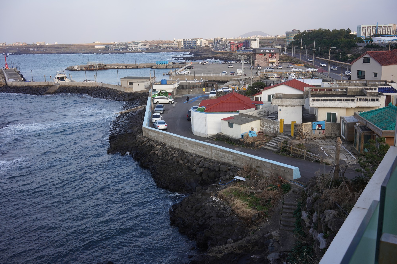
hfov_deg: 54.4
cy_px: 132
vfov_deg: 37.9
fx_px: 386
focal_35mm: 35
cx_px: 198
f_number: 13
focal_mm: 35
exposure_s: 1/100
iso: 400
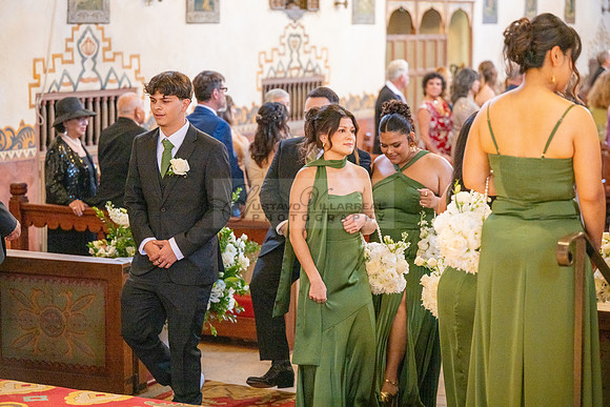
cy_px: 204
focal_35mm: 88
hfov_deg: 23.1
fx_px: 1491
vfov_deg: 15.5
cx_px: 305
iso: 1250
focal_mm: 88
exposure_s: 1/320
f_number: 3.2
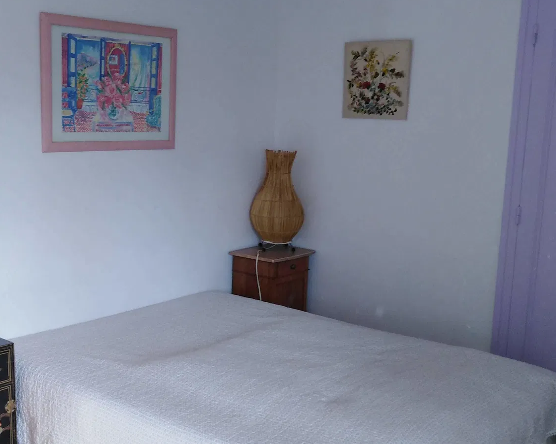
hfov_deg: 38.7
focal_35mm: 48
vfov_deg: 31.4
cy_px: 258
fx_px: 790
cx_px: 246
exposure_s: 1/33.3
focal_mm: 3.46
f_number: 2.2
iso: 111
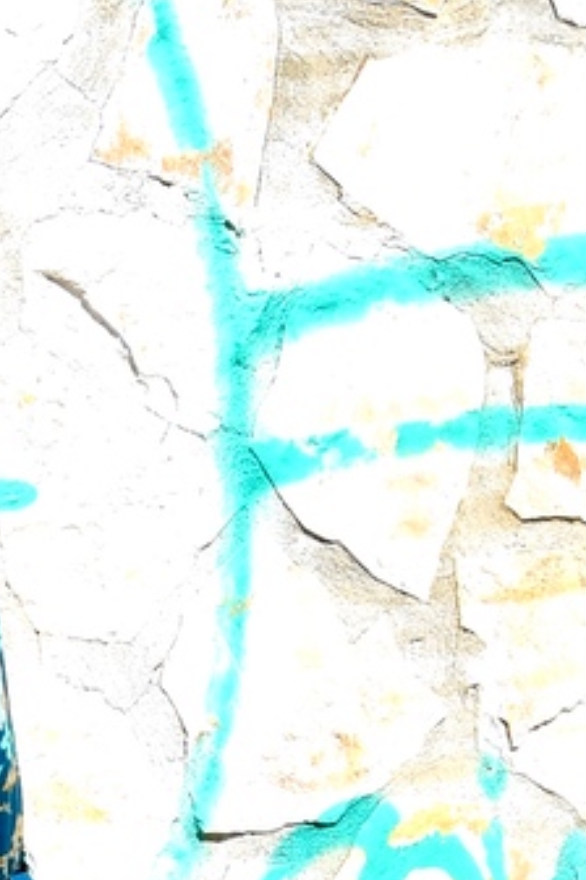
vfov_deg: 14.0
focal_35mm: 143
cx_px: -224
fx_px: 3489
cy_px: 982
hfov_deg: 9.4
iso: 100
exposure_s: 1/500
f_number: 8
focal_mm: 25
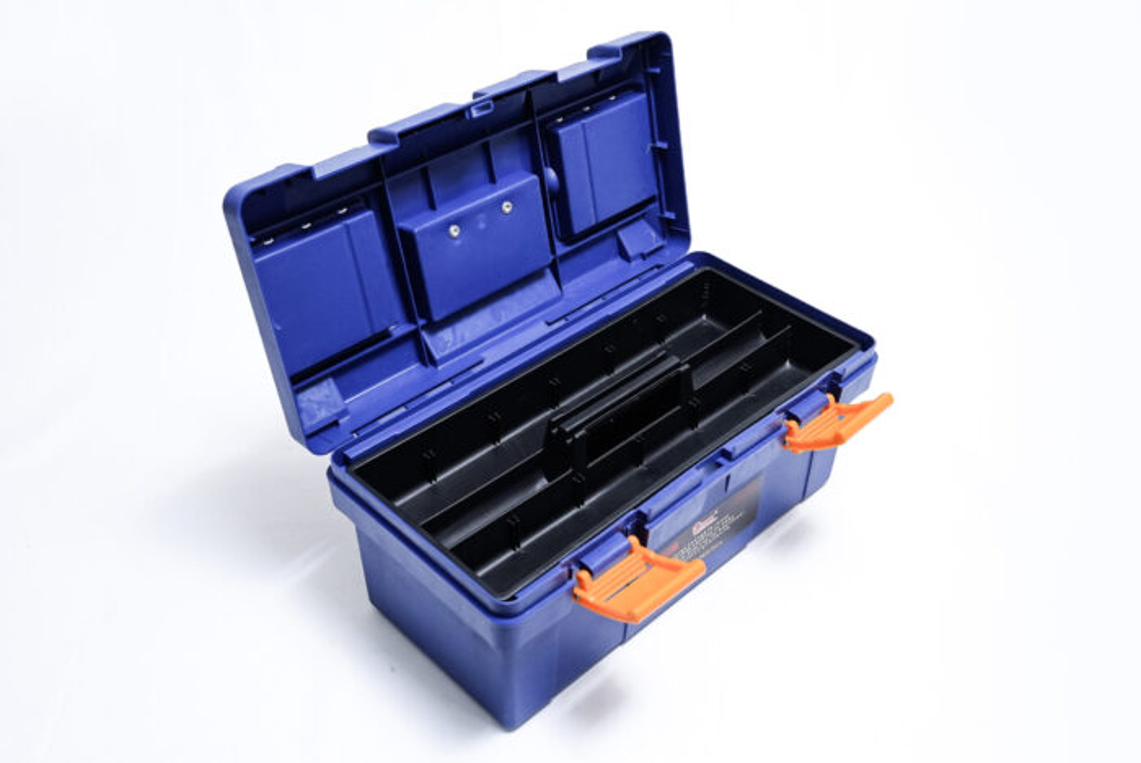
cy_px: 382
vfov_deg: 36.0
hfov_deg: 51.8
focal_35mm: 37
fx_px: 1174
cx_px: 570
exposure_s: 1/250
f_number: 8
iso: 3200
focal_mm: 37
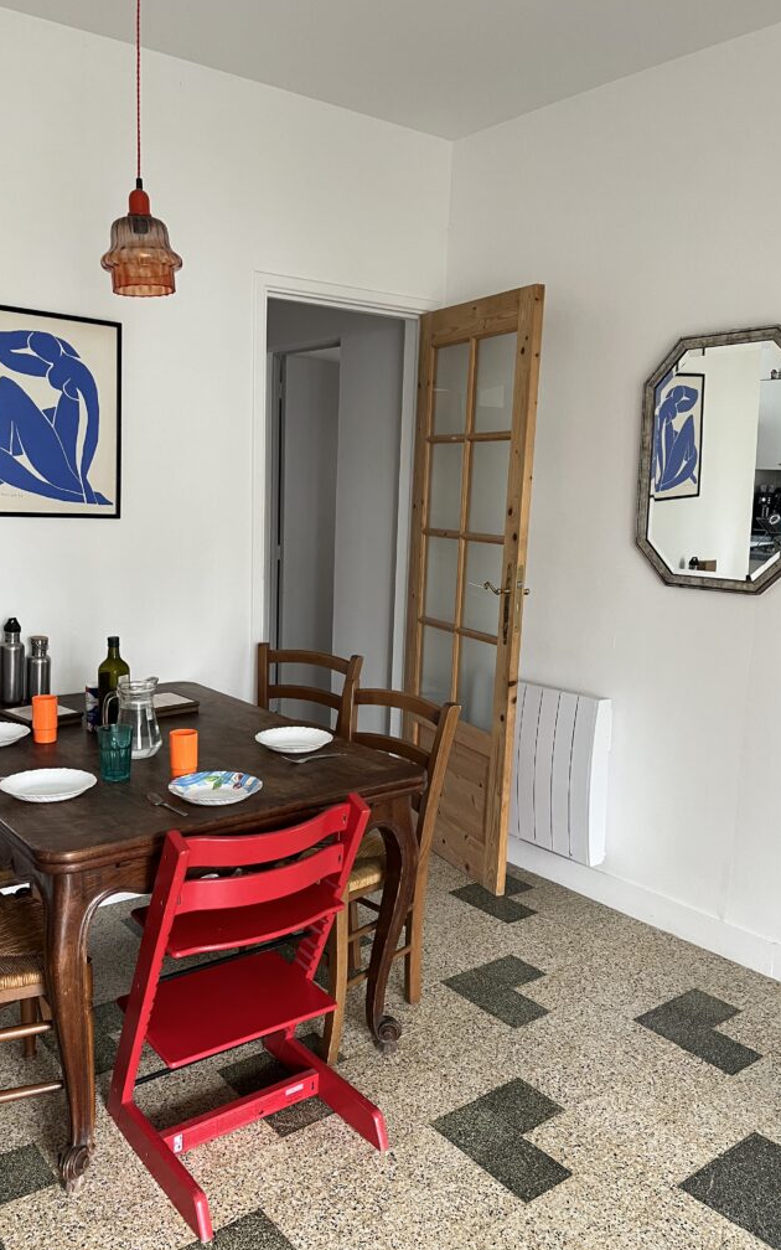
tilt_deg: -9.2
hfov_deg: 44.4
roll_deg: -1.7
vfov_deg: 66.5
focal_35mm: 28
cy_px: 627
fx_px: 954
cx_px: 338
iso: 125
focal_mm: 5.1
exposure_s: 1/97
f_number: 1.6
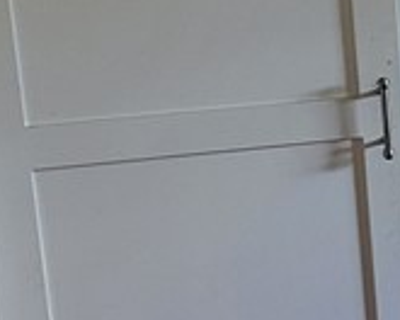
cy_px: 90
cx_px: 955
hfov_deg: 11.2
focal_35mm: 145
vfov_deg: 10.6
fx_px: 1717
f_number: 1.8
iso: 250
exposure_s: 1/40
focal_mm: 5
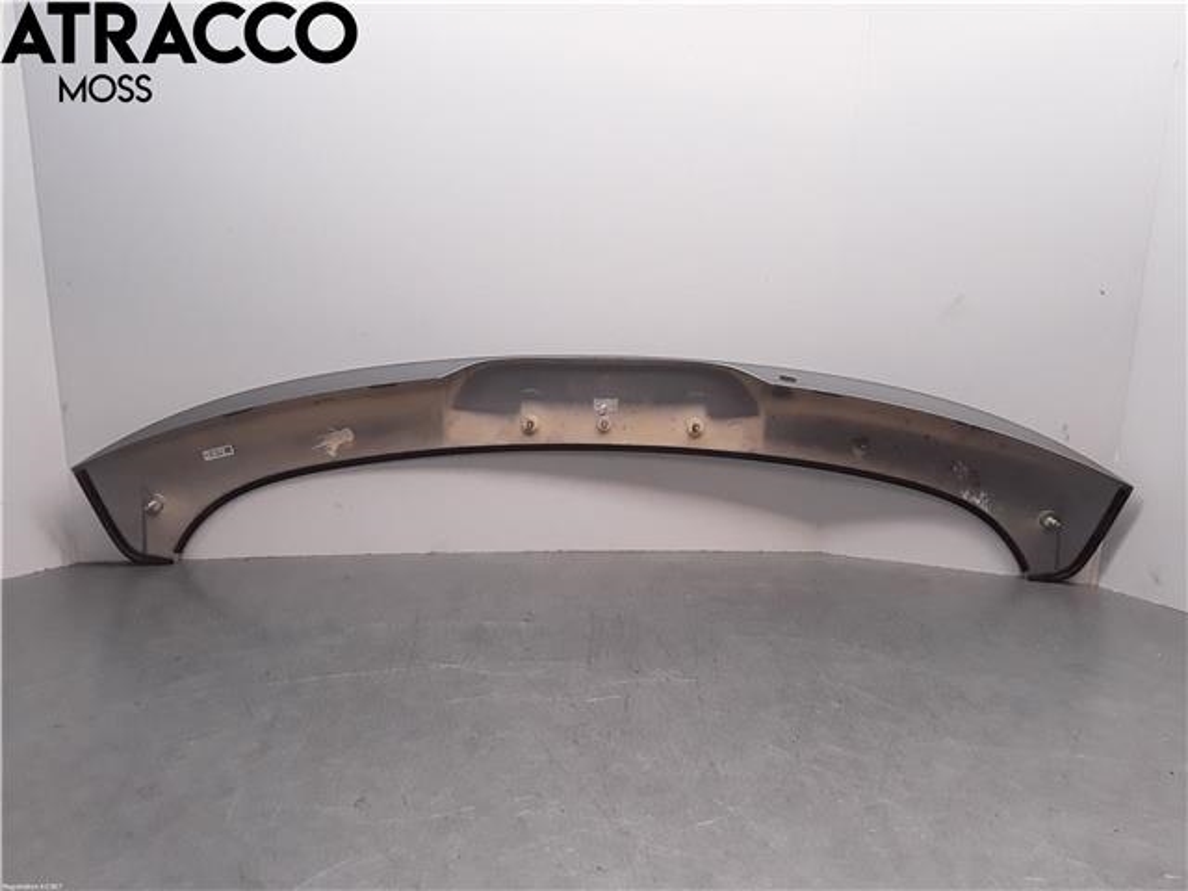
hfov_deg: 63.4
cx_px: 594
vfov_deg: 49.7
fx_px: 961
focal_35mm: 28
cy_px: 446
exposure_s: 1/194
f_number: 1.9
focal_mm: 2.91
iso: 100
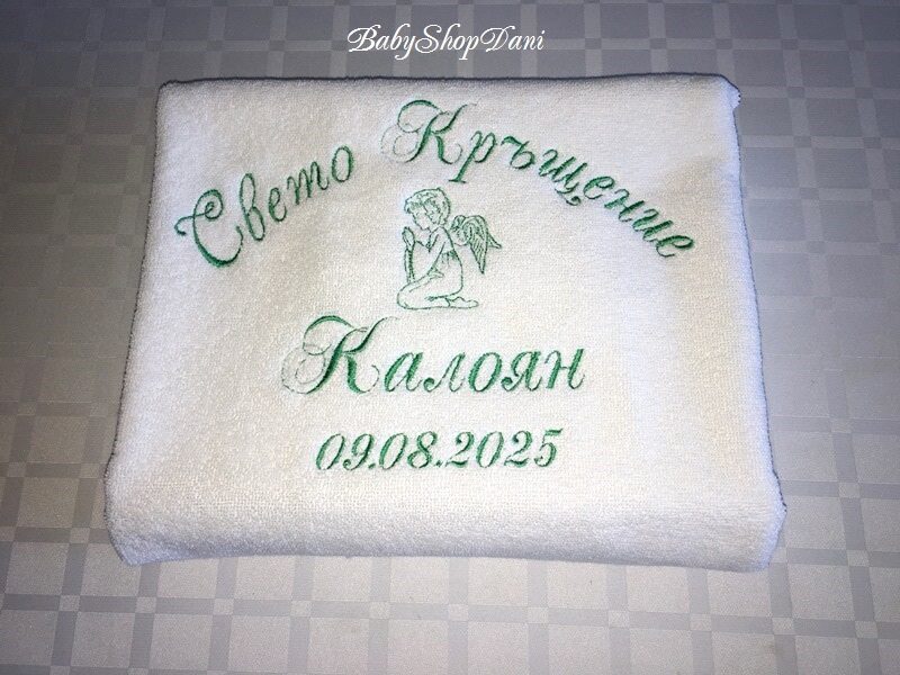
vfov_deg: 48.2
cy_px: 338
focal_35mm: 29
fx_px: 754
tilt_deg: -73.7
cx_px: 450
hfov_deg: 61.7
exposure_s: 1/61
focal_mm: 4.15
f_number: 2.2
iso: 25
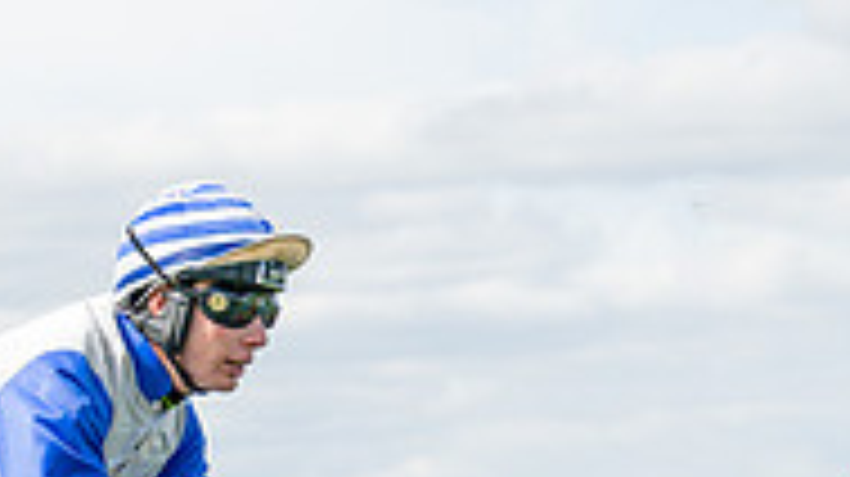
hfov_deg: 6.5
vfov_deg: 3.6
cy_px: 1056
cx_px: -365
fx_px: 7432
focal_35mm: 330
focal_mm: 71
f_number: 4
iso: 400
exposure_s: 1/3200
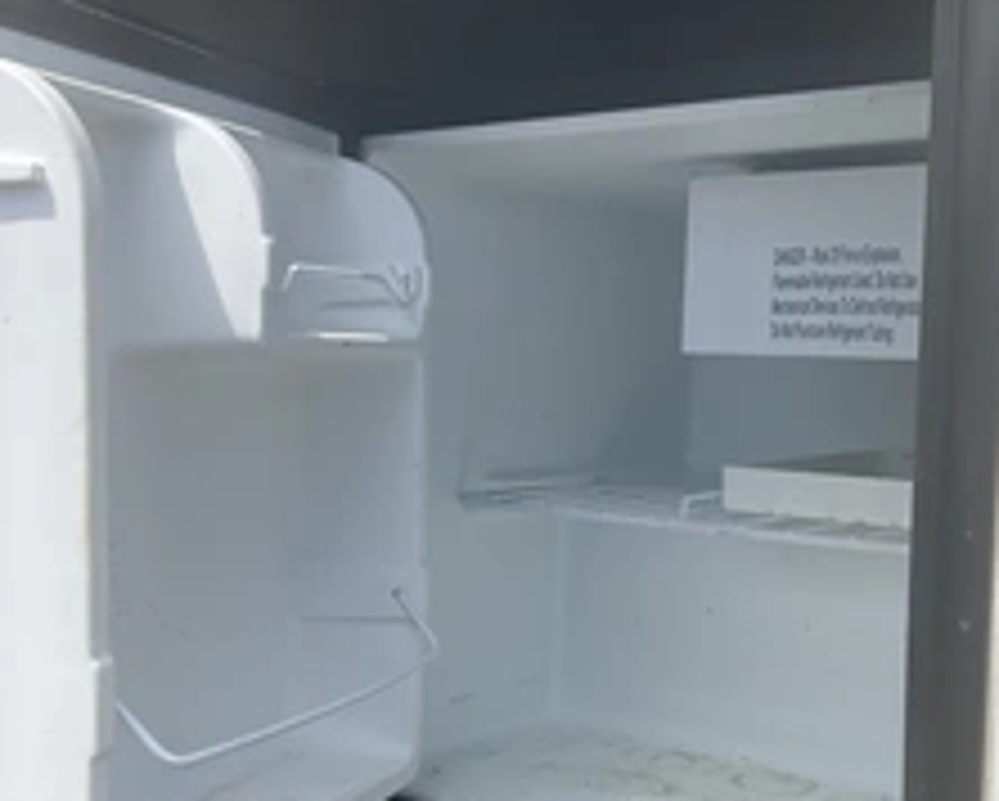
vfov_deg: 29.4
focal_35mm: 51
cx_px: 432
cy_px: 572
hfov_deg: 36.6
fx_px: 1509
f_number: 1.8
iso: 25
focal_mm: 3
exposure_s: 1/1490
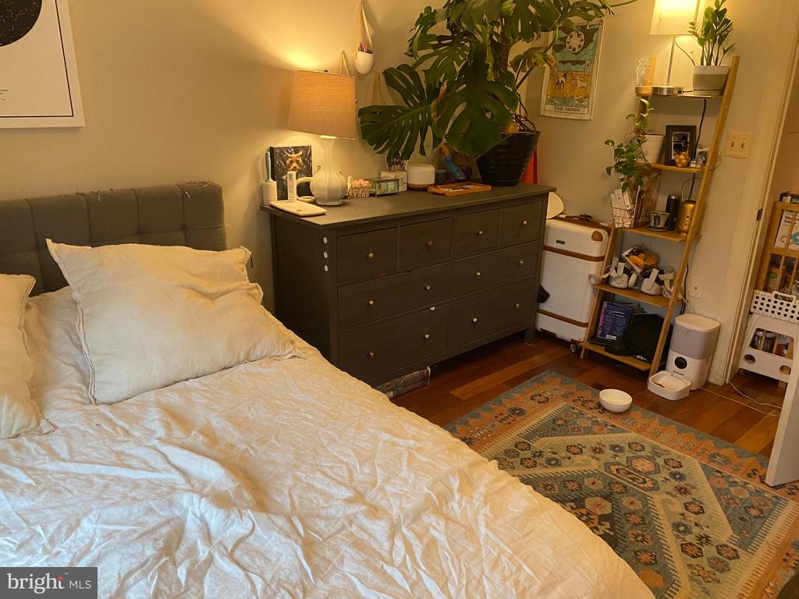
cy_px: 300
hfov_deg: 67.3
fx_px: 600
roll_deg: -0.8
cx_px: 400
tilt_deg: -19.9
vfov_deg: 53.1
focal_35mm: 26
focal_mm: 4.25
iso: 320
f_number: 1.8
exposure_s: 1/59
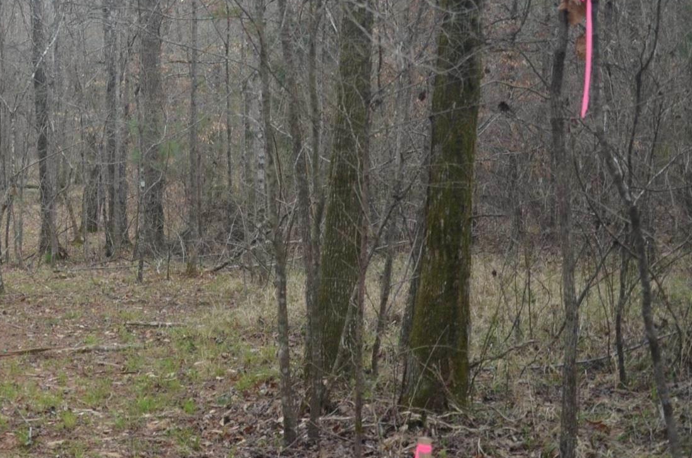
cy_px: 174
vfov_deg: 16.8
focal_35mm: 81
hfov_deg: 23.6
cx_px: -66
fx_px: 1554
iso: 400
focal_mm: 24
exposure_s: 1/60
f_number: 4
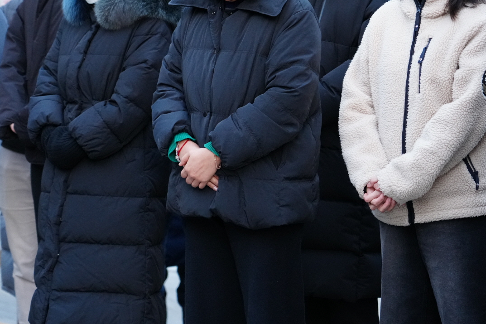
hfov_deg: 13.6
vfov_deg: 9.1
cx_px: 327
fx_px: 2038
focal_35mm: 151
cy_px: 74
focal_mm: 90
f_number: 4
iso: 3200
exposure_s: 1/160
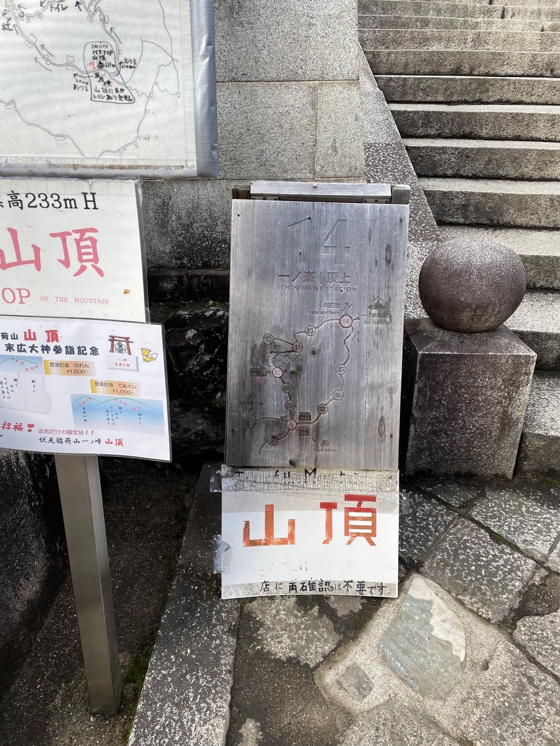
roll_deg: -2.5
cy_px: 373
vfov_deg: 67.3
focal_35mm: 26
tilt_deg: -23.3
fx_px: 561
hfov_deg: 53.1
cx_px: 280
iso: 32
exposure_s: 1/578
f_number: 1.6
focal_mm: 4.2
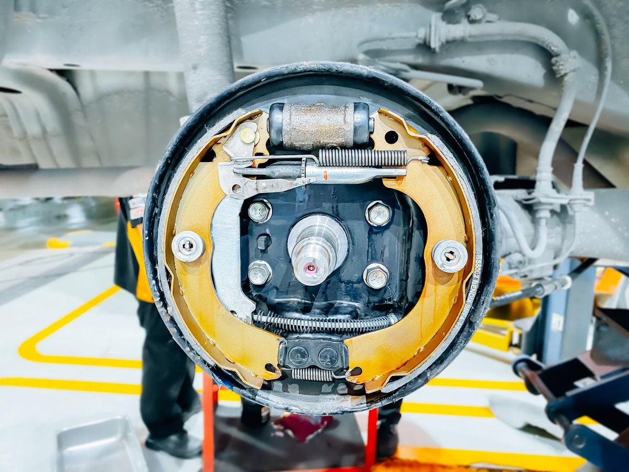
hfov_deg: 67.3
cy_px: 236
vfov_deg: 53.1
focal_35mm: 26
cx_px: 314
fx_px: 472
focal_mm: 4.25
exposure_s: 1/50
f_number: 1.8
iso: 500
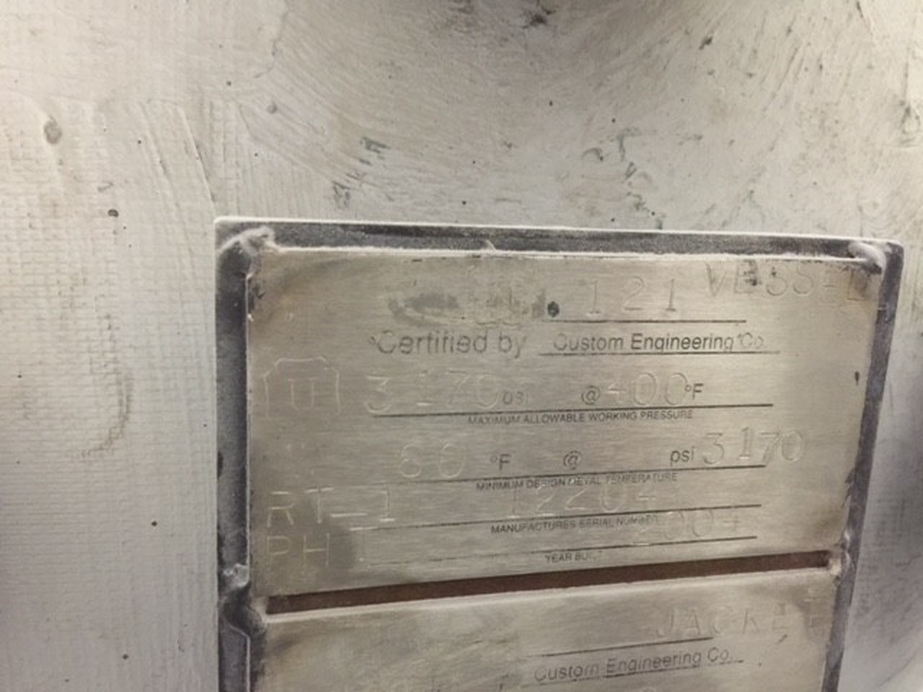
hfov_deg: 61.7
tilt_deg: -10.2
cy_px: 346
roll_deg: -1.4
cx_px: 462
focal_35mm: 29
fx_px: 773
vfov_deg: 48.2
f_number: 2.2
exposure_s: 1/4
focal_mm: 4.15
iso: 80
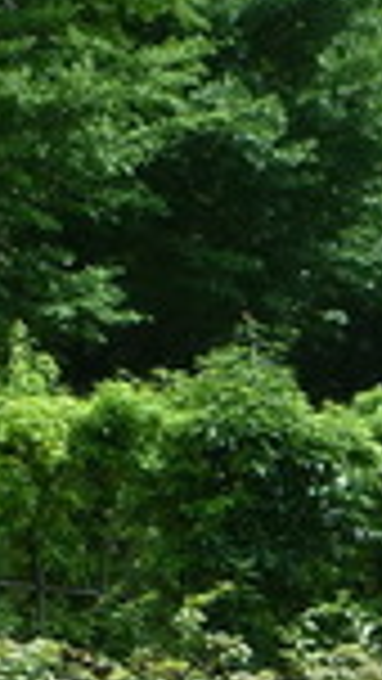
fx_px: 2916
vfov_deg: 12.6
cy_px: 1000
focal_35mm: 162
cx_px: 1389
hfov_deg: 6.4
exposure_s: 1/400
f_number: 3.3
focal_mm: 4.9
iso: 80
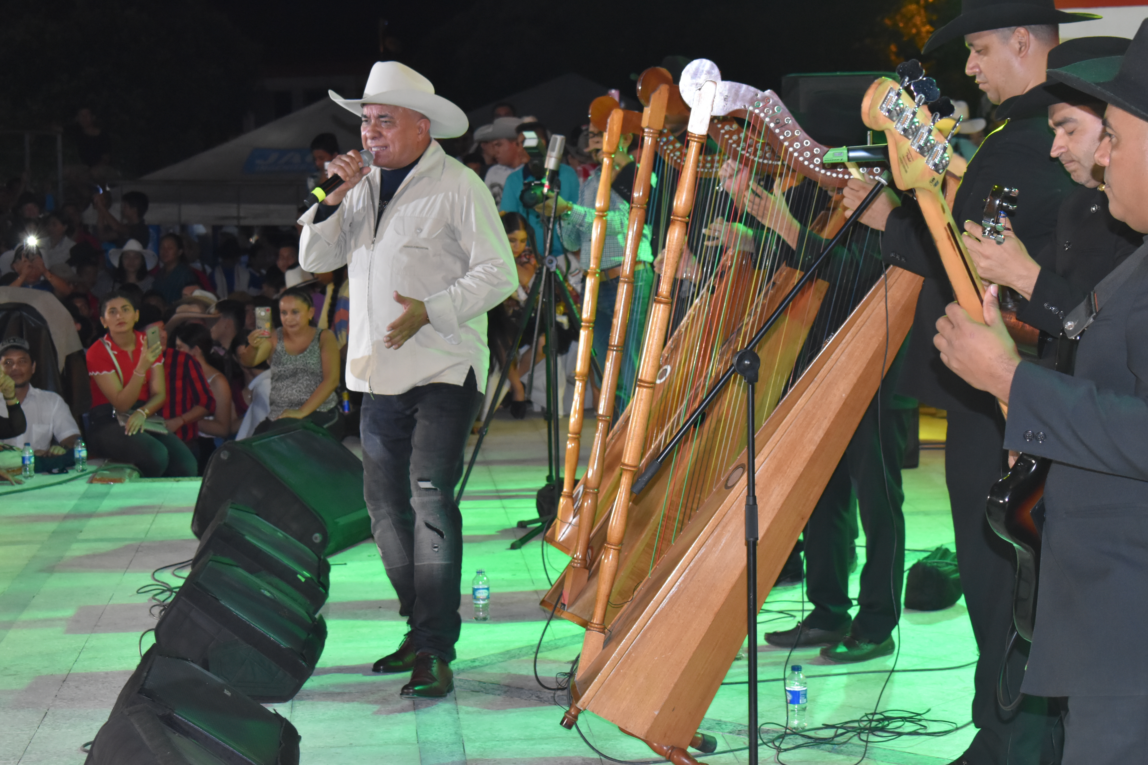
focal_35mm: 82
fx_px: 2631
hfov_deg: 24.6
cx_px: 574
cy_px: 382
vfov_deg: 16.6
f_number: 5.6
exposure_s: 1/60
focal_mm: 55
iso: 2000
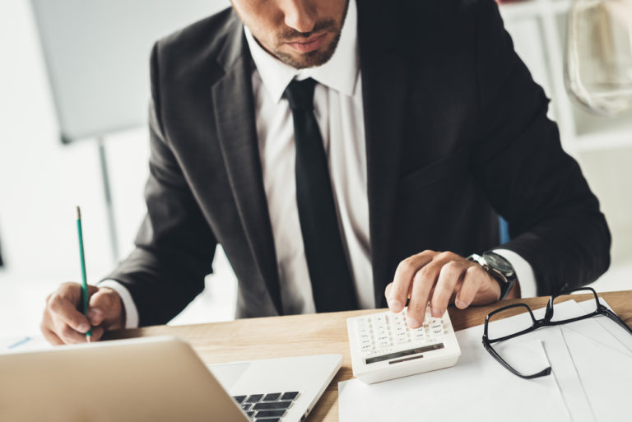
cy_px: 211
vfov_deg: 16.1
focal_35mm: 85
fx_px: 1493
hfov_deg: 23.9
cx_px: 316
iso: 250
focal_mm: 85
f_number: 3.2
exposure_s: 1/200
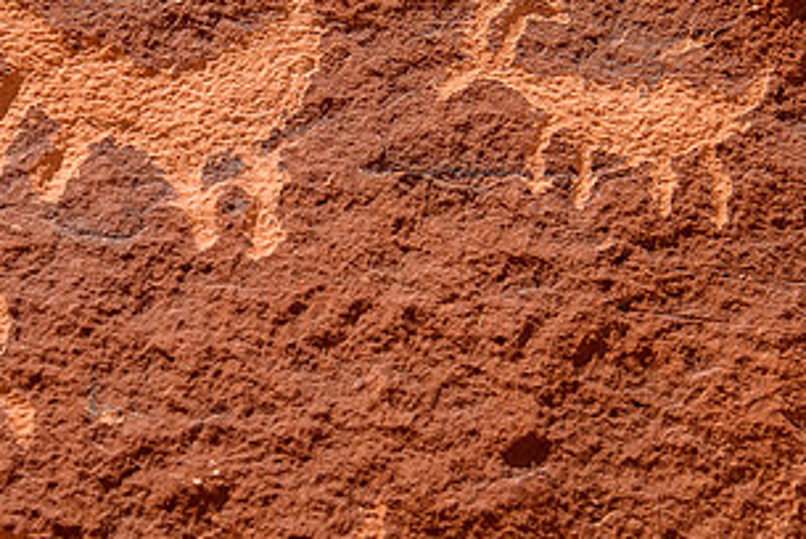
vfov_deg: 4.8
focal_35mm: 285
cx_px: 151
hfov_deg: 7.2
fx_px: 6387
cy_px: 168
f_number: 5.6
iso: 400
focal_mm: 100
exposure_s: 1/320
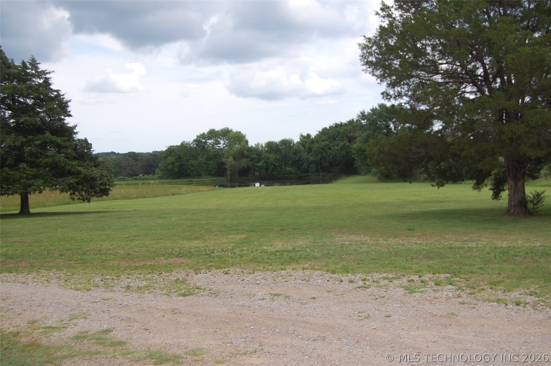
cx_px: 276
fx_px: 596
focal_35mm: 39
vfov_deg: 34.1
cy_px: 183
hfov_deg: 49.6
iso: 200
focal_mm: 26
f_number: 6.3
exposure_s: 1/500
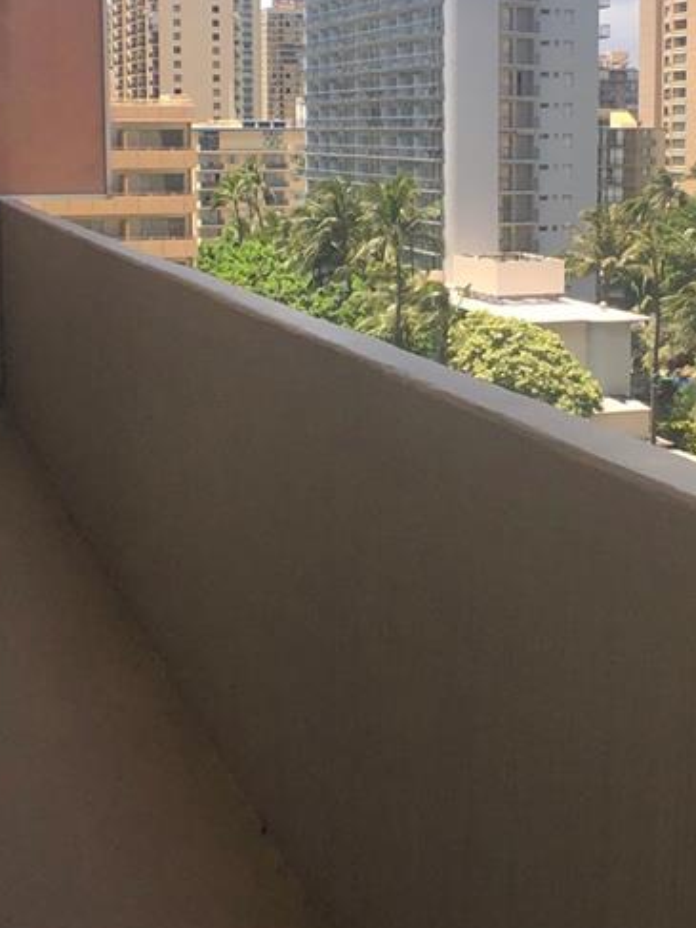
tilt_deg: -6.0
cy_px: 301
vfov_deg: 28.0
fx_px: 1851
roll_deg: +0.2
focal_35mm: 69
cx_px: 431
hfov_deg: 21.3
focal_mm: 3.99
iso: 20
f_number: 1.8
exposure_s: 1/2404
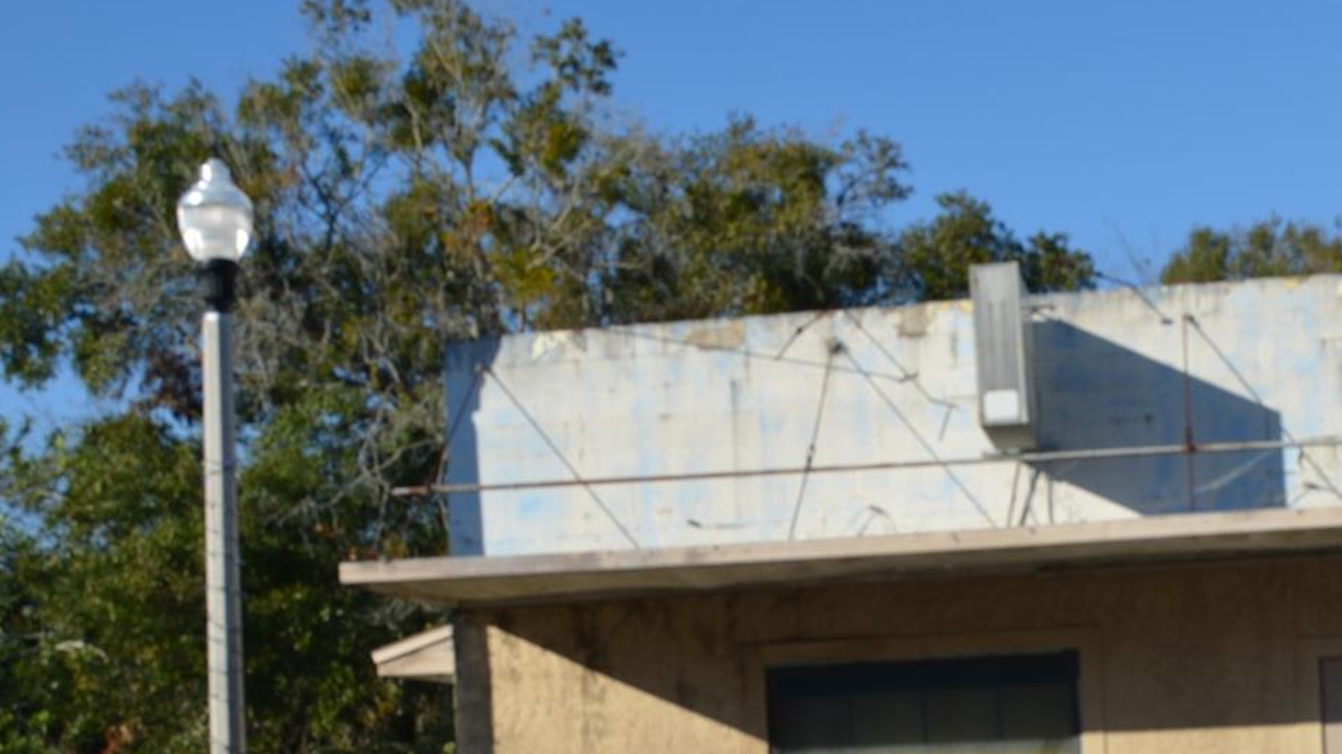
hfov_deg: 32.4
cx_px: 941
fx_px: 2277
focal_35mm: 64
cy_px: 706
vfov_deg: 18.4
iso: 110
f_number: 8
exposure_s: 1/250
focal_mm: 24
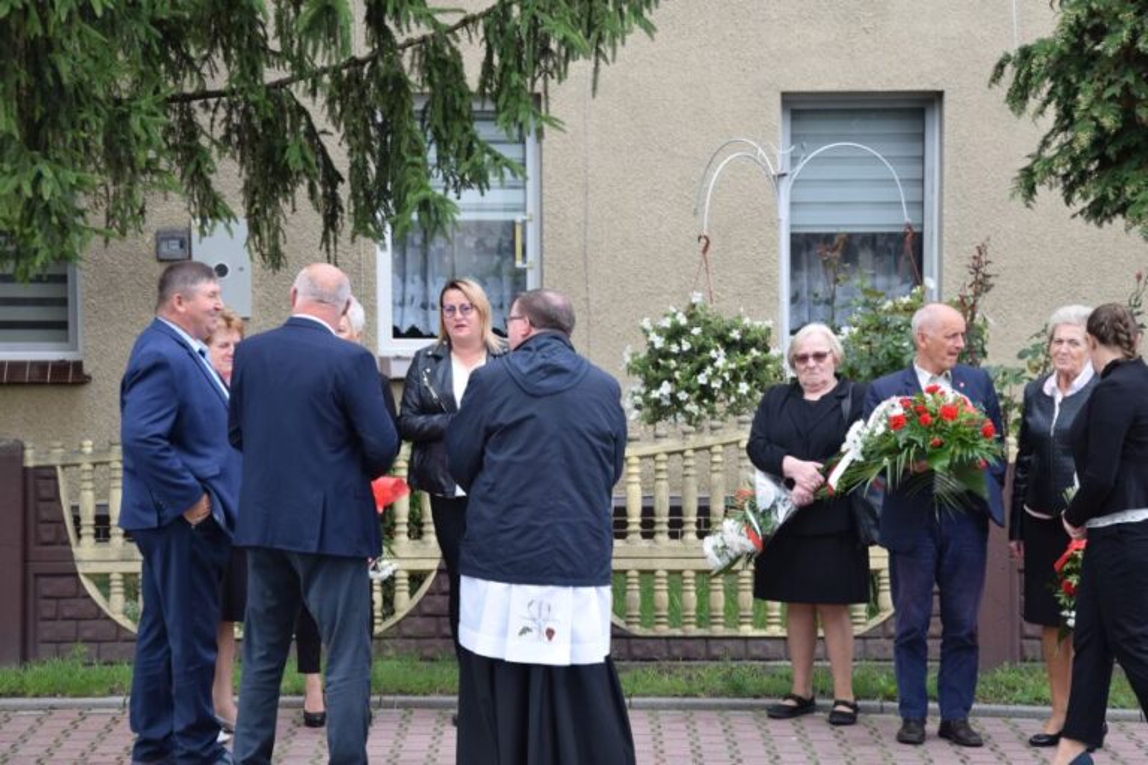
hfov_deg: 19.5
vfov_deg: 13.0
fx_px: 3348
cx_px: 574
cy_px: 382
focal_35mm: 105
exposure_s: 1/200
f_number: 7.1
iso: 400
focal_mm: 70
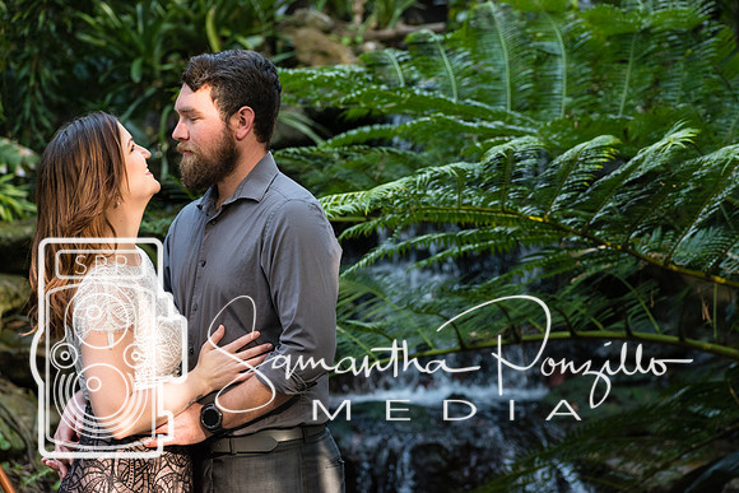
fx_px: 3265
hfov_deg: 12.9
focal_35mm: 159
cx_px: 370
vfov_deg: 8.6
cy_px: 246
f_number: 4.8
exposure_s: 1/250
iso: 800
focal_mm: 105
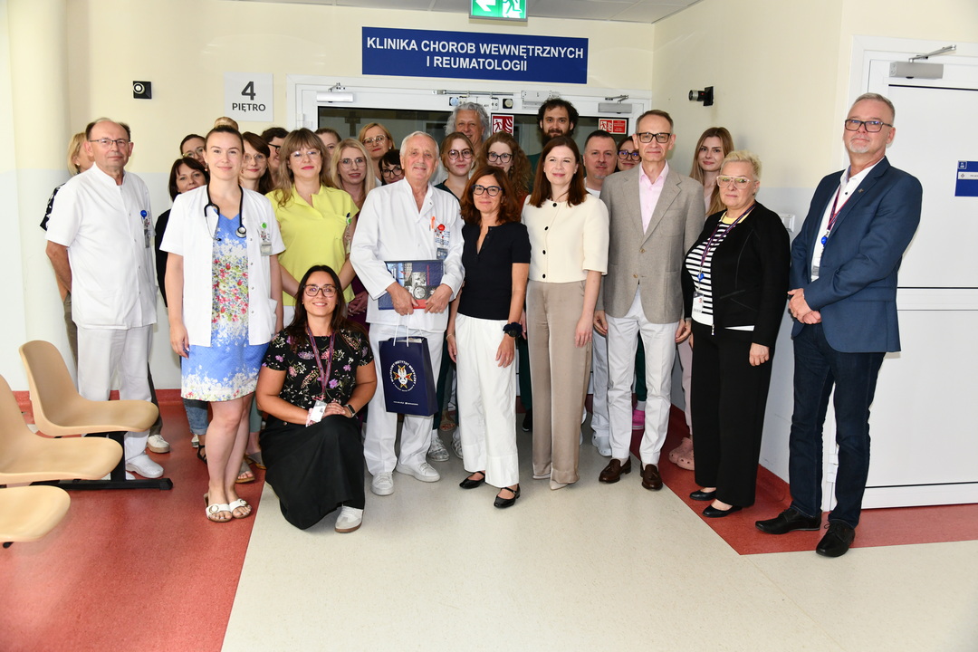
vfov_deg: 42.3
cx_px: 489
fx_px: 842
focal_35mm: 31
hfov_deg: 60.3
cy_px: 326
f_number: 5
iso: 1250
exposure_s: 1/60
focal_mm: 31
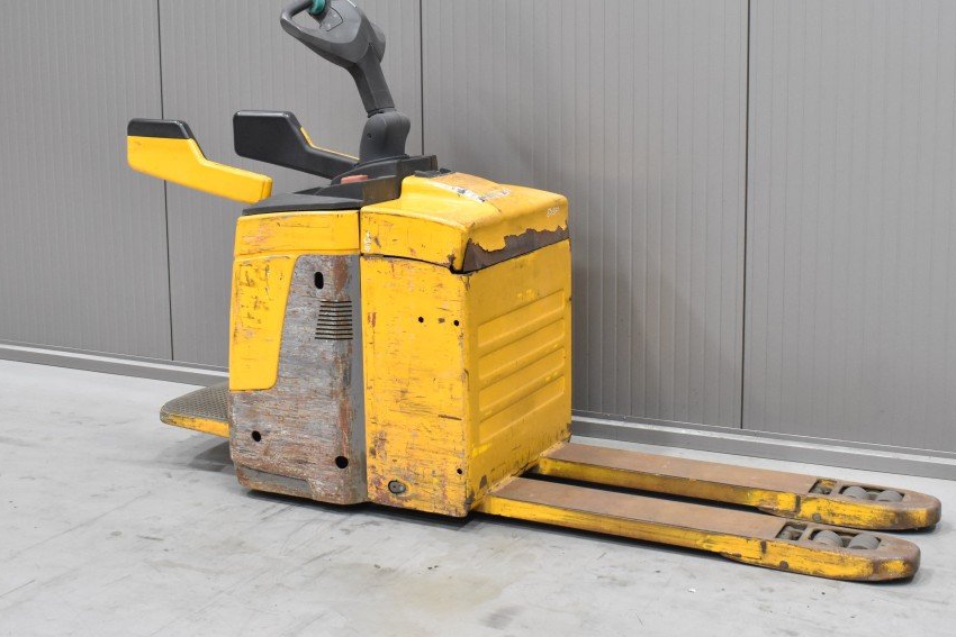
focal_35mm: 49
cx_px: 484
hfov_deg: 40.6
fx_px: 1294
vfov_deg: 27.6
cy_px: 243
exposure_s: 1/40
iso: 1600
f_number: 5
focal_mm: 23
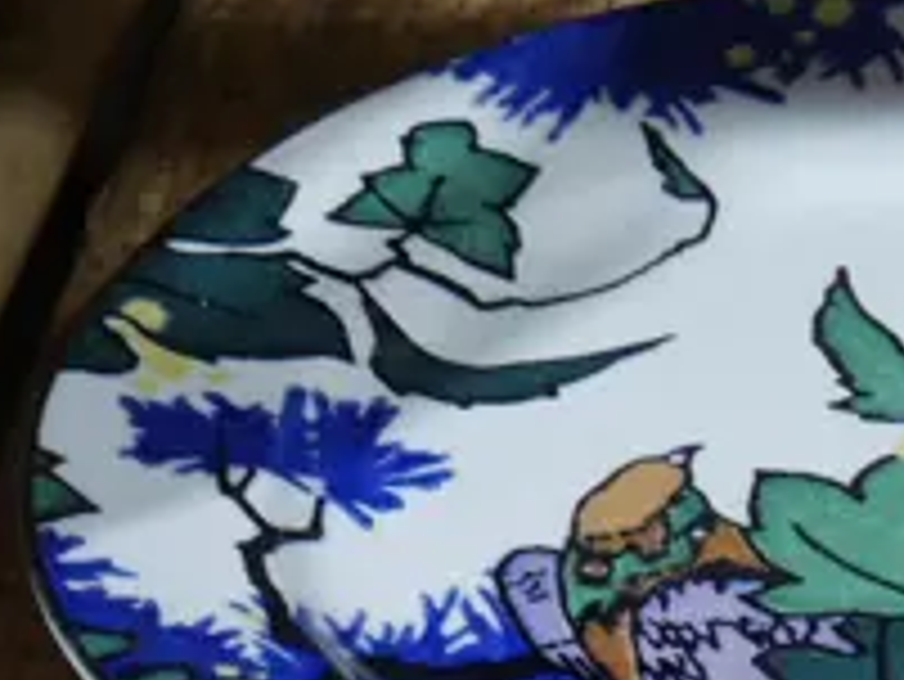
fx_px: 5331
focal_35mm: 204
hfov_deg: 8.9
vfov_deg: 7.3
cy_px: 698
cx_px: 2046
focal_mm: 20
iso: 500
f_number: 4.5
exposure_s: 1/60
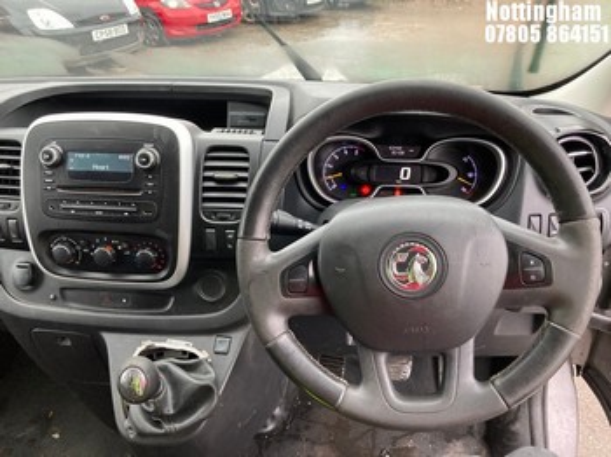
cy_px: 228
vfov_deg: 49.7
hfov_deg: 63.5
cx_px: 306
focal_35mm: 28
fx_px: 494
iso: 160
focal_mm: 3.99
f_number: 1.8
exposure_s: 1/60
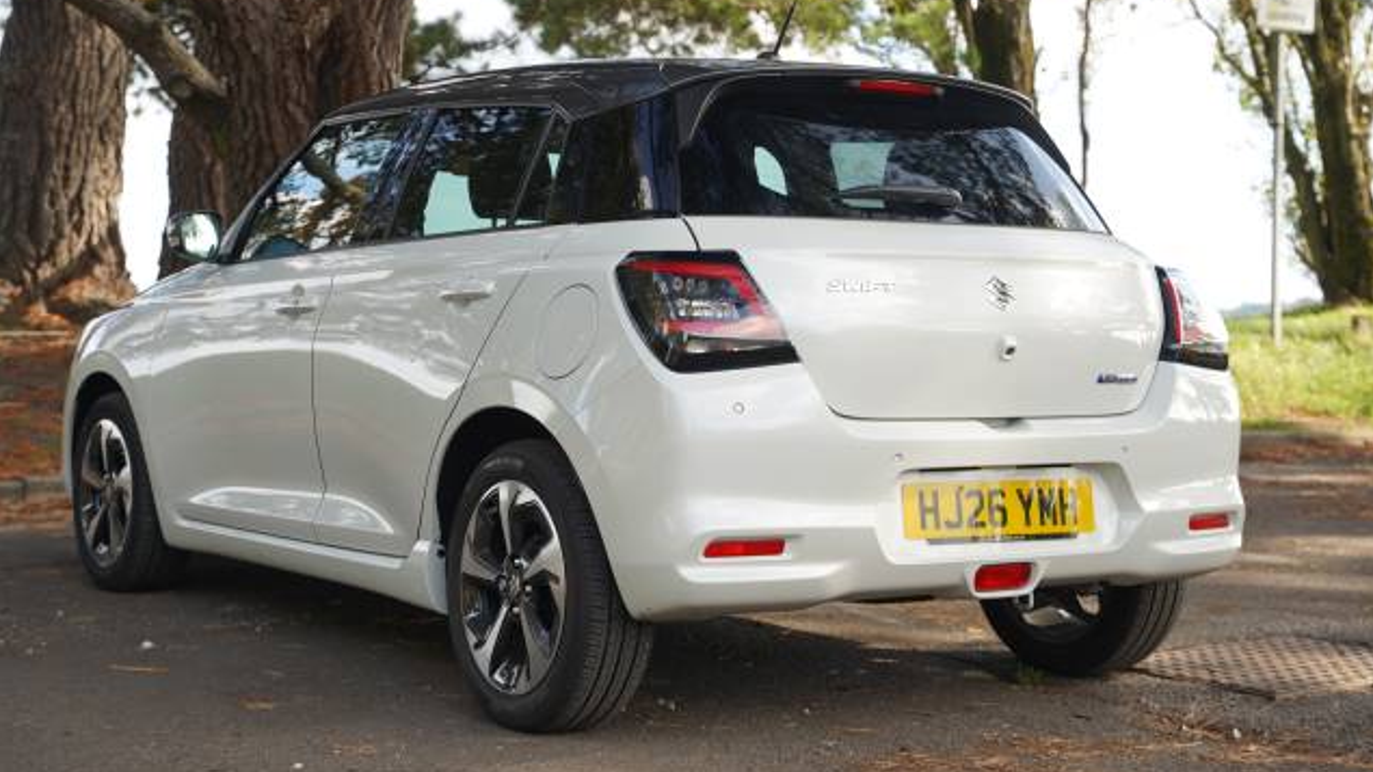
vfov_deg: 20.8
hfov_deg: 36.2
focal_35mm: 58
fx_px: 2102
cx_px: 688
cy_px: 324
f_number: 4.5
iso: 100
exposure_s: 1/80
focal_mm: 54.7
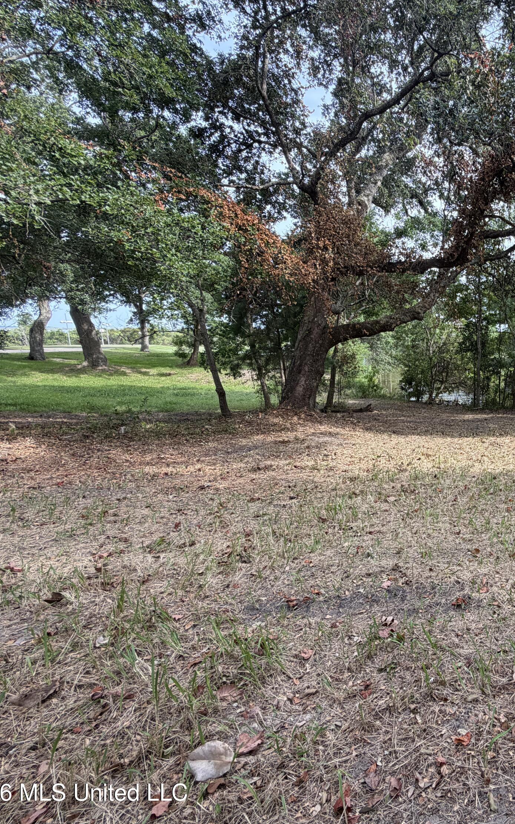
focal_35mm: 20
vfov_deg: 85.1
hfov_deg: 50.2
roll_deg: +0.1
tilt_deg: -11.0
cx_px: 496
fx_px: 449
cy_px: 414
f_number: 2.2
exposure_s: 1/182
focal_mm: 2.22
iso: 40
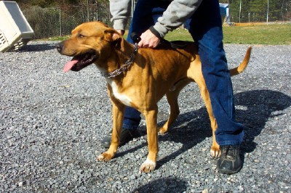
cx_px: 146
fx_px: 283
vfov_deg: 37.8
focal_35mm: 35
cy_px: 96
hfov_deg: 54.5
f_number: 9.5
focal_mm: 7.5
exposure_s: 1/250
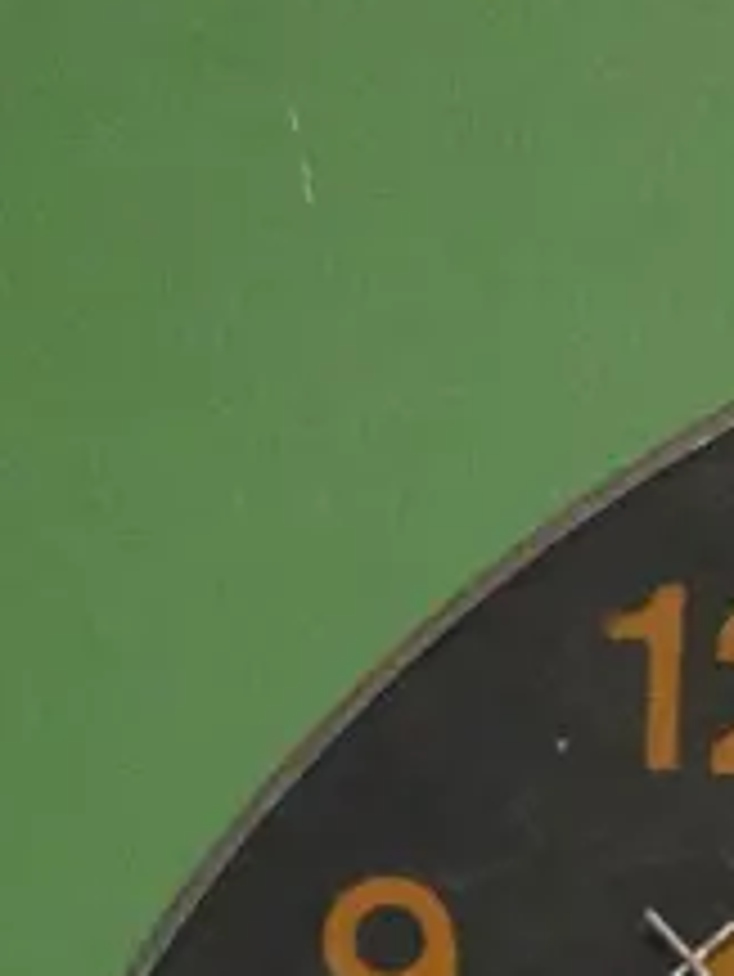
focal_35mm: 245
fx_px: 6920
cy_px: 1894
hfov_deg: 5.9
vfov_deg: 7.8
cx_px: 1583
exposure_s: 1/60
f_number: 5.3
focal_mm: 26
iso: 3200
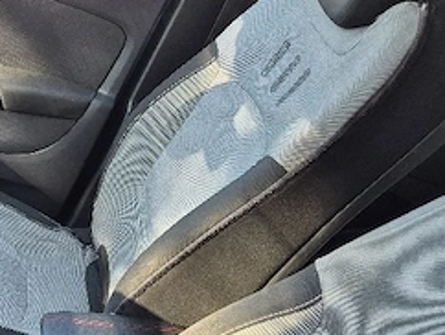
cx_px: -61
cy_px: 311
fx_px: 733
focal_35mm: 57
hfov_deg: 29.9
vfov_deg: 24.8
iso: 80
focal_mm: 5.4
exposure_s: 1/182
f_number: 1.8
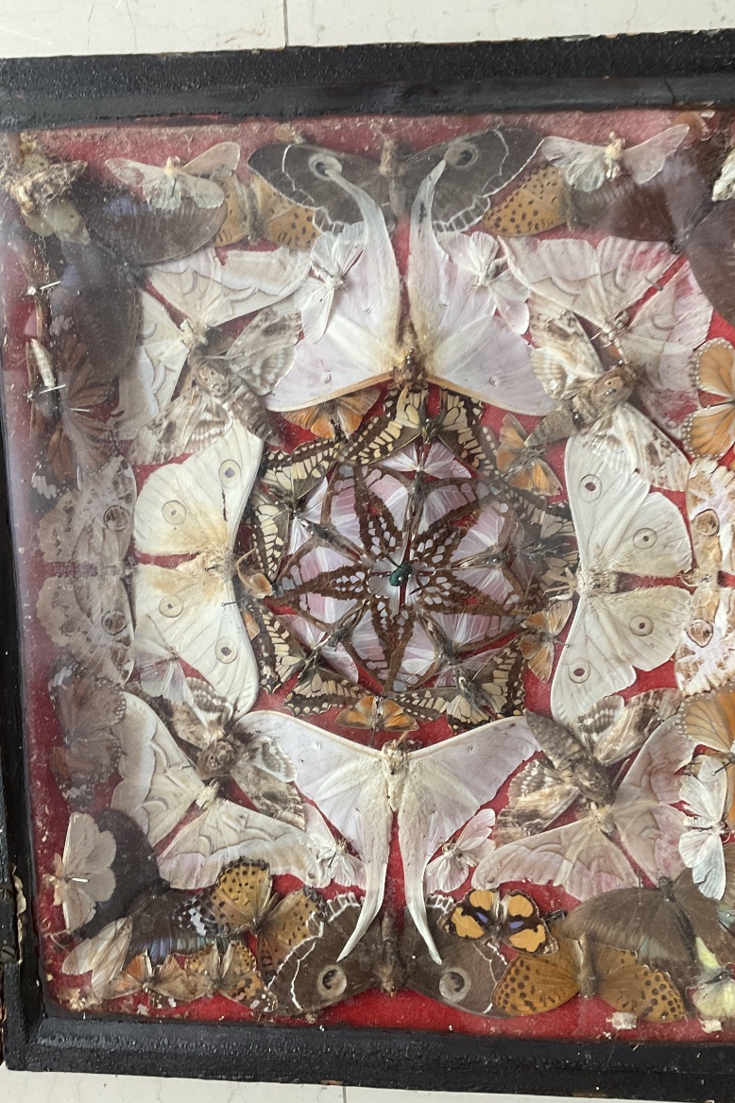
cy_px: 553
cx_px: 392
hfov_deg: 42.3
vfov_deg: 60.3
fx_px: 950
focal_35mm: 31
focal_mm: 3
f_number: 1.8
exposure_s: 1/60
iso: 80
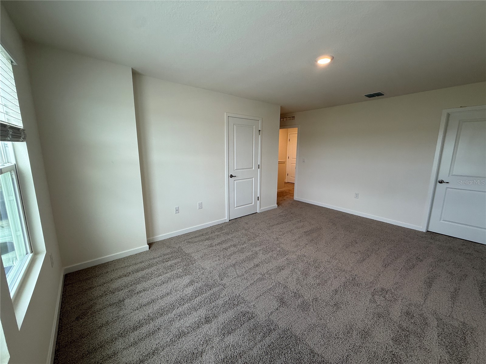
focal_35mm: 14
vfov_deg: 85.7
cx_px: 243
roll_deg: +0.1
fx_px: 197
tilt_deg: -10.1
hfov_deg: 102.1
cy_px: 182
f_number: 2.2
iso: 125
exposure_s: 1/120
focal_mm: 2.22
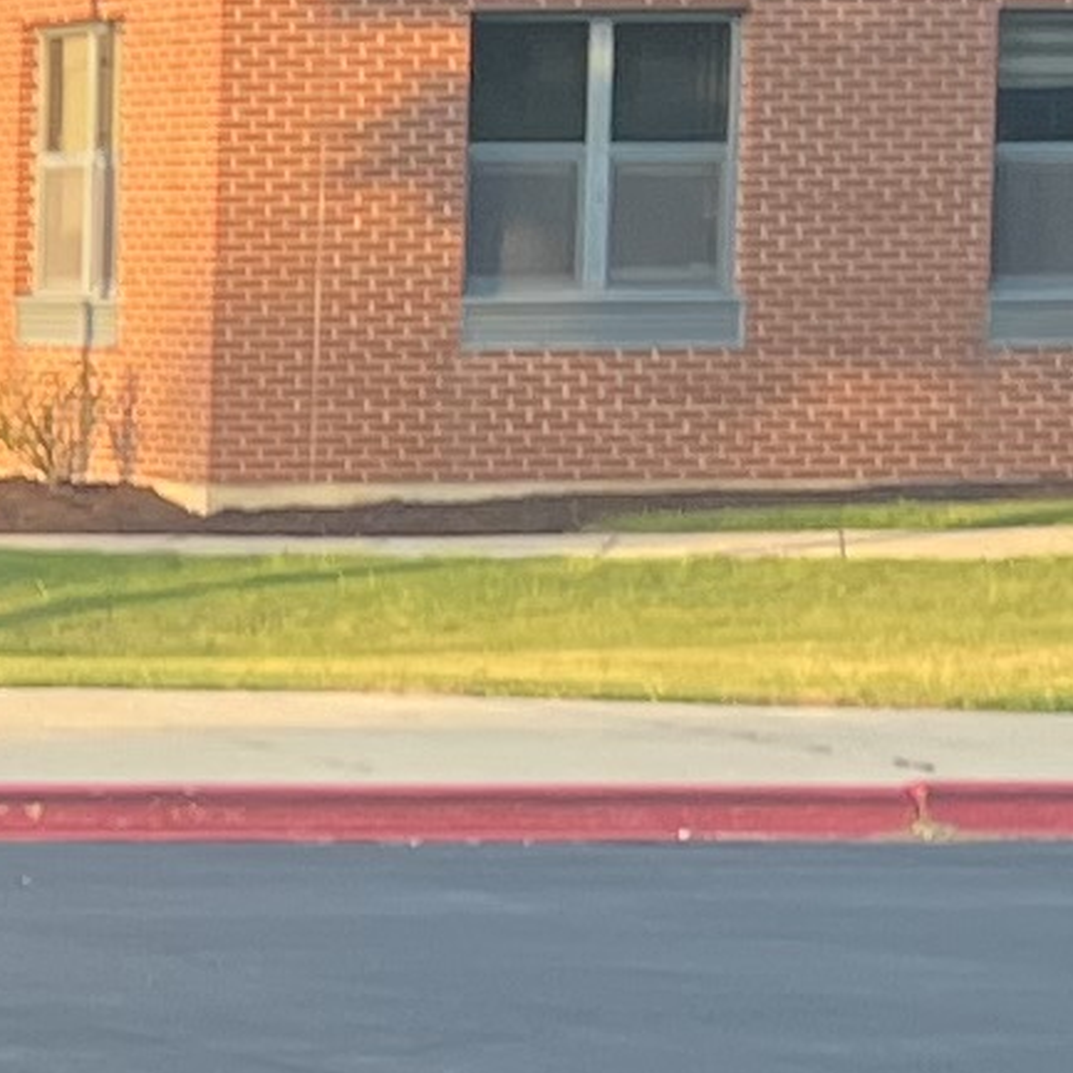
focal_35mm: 214
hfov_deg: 7.3
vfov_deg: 8.2
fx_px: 7505
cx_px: -2015
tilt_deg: -5.5
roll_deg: +0.7
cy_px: 974
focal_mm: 5.7
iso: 50
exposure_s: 1/427
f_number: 1.5
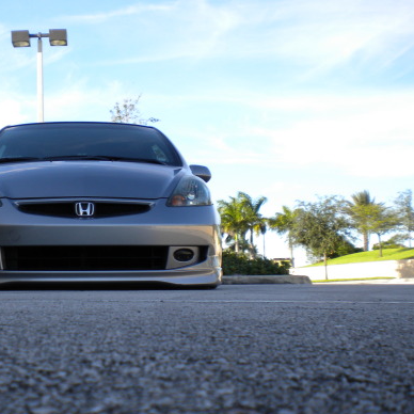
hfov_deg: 32.7
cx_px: 96
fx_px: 690
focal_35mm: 51
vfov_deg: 33.3
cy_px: 239
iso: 80
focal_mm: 6.3
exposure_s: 1/245
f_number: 4.6
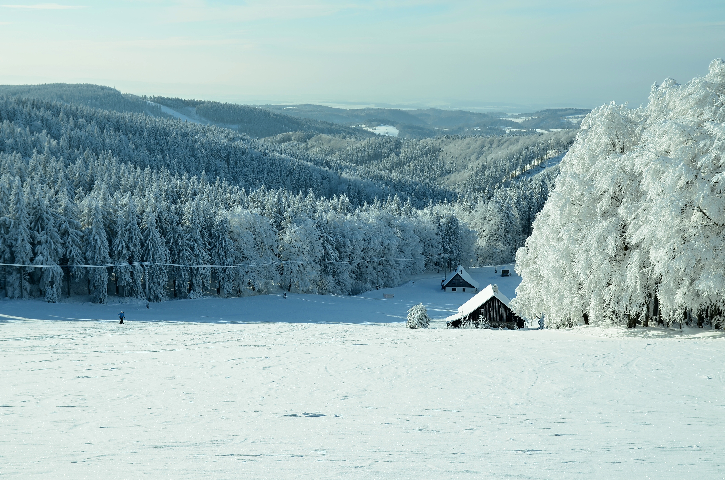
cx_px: 362
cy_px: 240
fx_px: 1055
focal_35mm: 52
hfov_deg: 37.9
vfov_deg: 25.6
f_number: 9
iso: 100
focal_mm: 35
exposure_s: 1/320
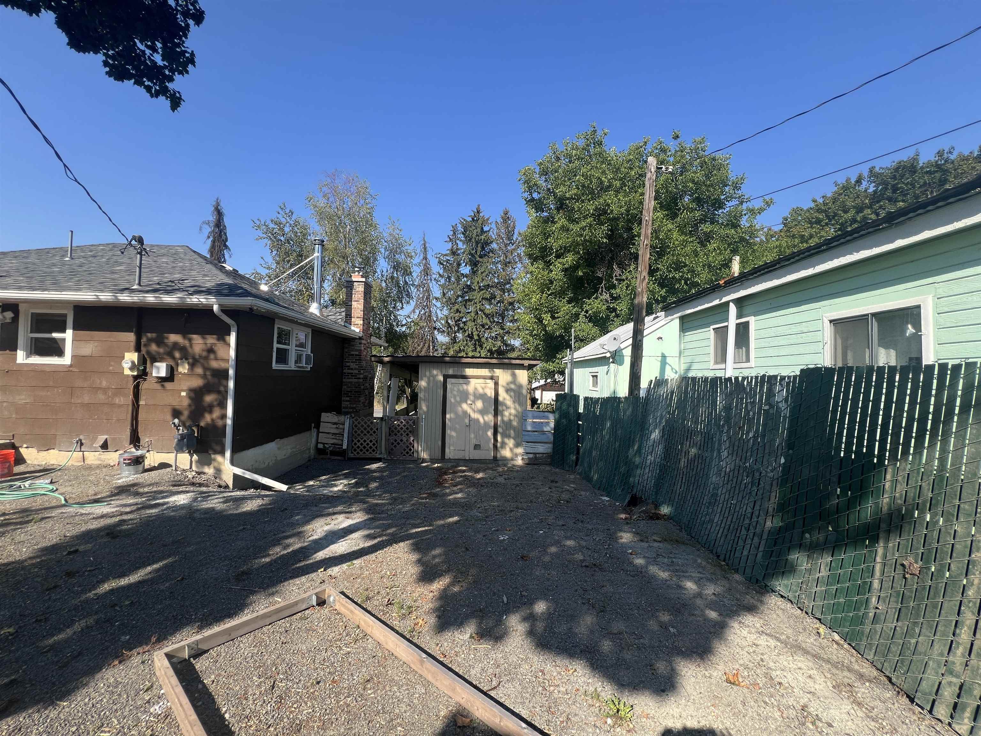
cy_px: 368
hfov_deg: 106.2
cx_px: 490
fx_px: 368
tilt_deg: +1.1
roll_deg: -1.5
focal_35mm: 13
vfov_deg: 89.9
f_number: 1.8
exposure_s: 1/797
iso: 32
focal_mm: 1.57
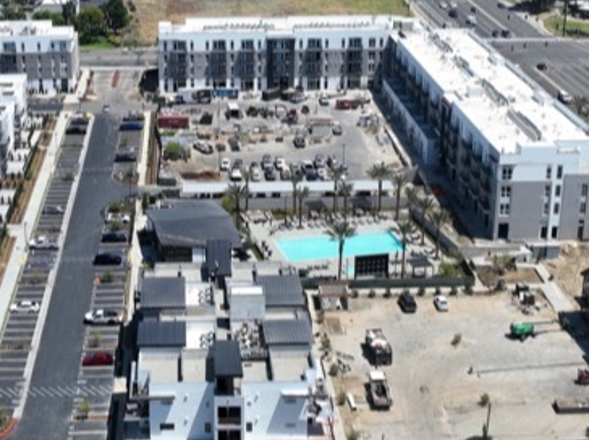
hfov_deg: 29.2
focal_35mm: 66
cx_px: 180
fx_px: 1122
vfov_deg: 22.1
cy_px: 157
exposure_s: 1/2500
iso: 100
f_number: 2.8
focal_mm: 12.29
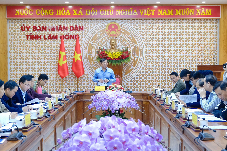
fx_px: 372
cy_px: 76
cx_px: 114
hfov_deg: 33.9
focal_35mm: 59
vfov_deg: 23.0
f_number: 4
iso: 2500
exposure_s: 1/250
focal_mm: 39.3
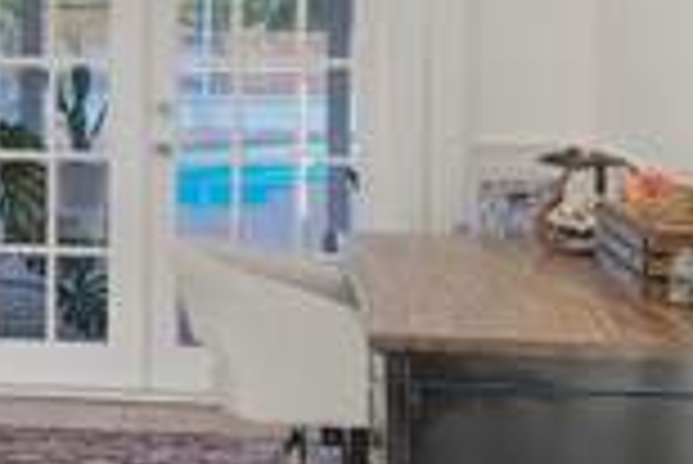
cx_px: -22
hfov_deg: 23.1
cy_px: 74
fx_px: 1618
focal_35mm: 84
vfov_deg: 16.1
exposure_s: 1/60
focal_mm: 4.2
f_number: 1.8
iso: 125
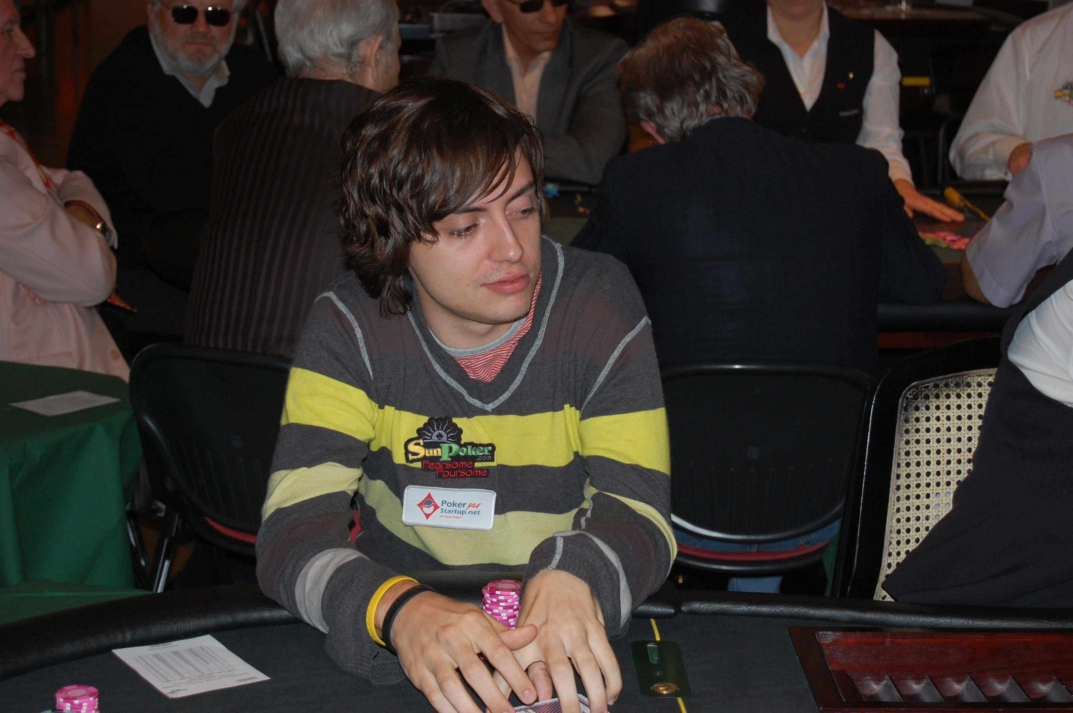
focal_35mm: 82
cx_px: 536
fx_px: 2457
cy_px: 356
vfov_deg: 16.5
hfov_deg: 24.6
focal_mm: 55
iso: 400
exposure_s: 1/60
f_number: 5.6
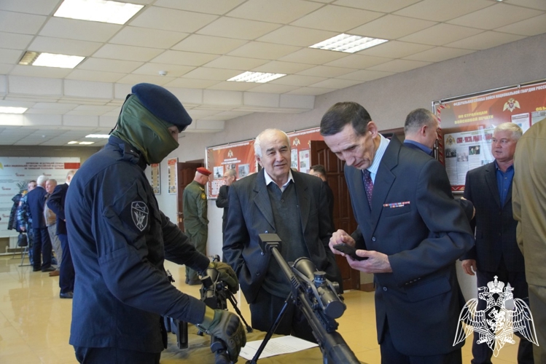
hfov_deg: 47.9
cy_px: 182
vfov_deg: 33.0
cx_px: 273
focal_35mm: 40
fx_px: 614
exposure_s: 1/160
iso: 3200
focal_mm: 27
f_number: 4.5
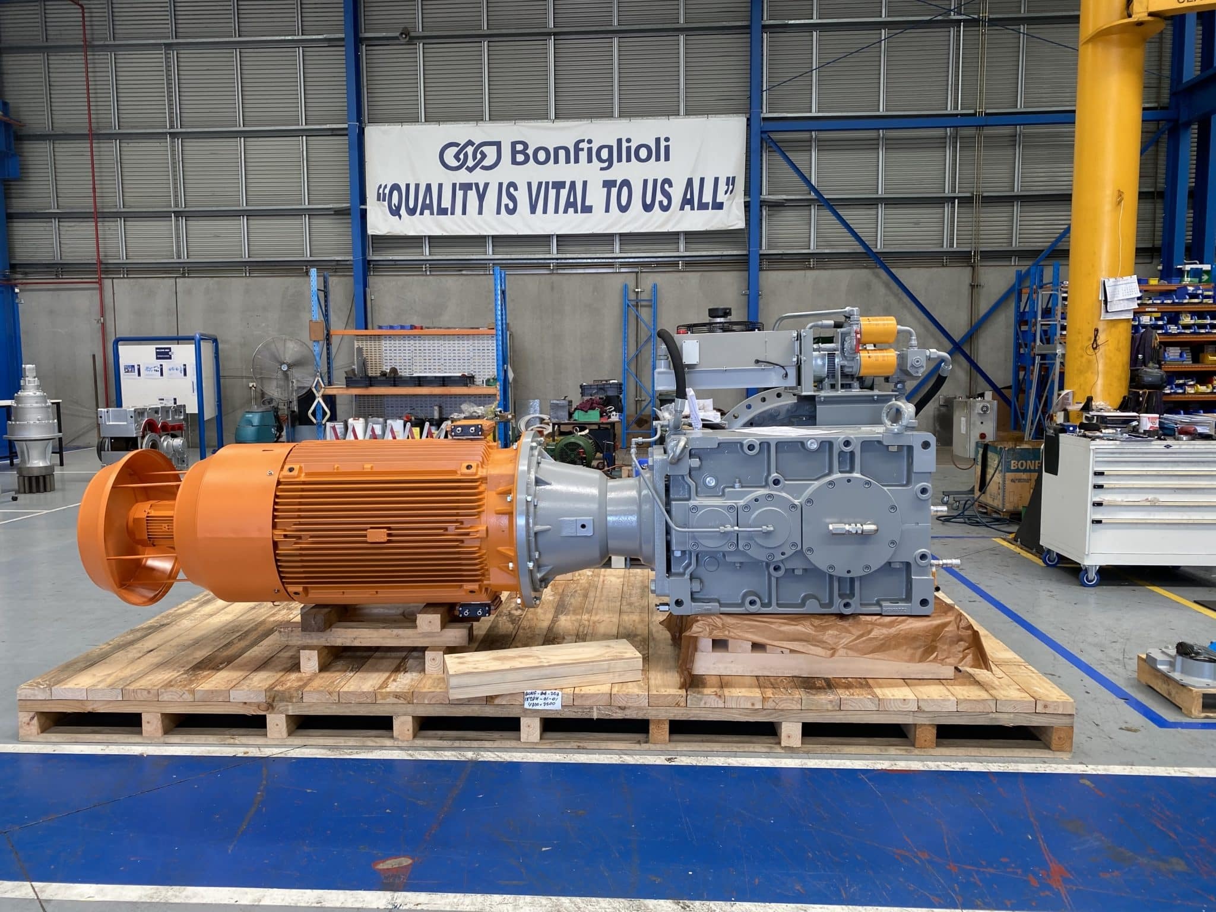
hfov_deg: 67.3
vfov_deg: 53.1
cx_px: 608
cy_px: 456
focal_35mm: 26
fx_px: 913
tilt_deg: -5.8
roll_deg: +0.3
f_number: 1.8
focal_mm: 4.25
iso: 64
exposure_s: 1/121
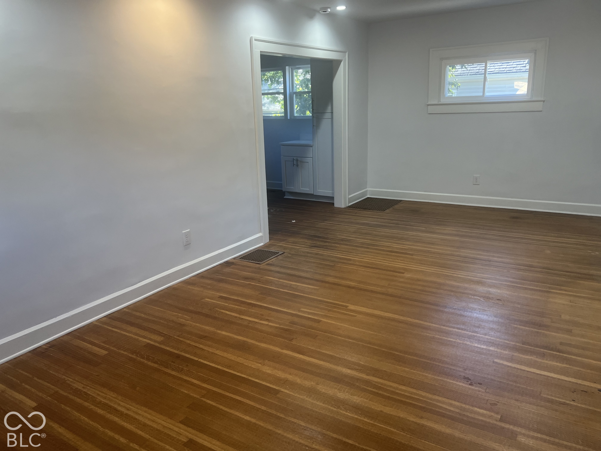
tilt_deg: -16.1
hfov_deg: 67.3
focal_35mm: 26
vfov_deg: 53.1
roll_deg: +1.7
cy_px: 226
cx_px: 300
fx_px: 451
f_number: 1.5
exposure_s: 1/120
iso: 100
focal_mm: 5.7
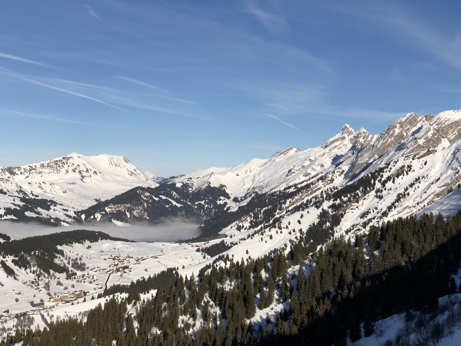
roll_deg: -0.7
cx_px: 230
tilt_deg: +0.9
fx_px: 693
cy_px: 173
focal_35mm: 52
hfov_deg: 36.8
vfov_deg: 28.0
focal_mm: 6
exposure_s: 1/2825
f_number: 2.4
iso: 16
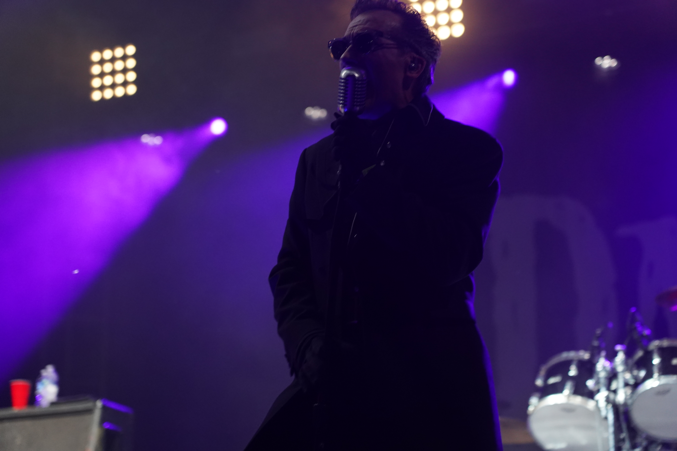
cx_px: 338
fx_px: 1786
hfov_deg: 21.5
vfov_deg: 14.4
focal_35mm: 95
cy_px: 226
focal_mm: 95
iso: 5000
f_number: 4
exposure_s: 1/160
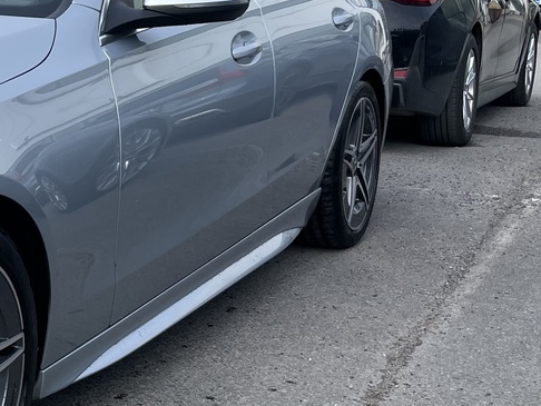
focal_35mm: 77
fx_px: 1204
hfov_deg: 22.6
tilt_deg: -9.5
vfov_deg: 19.1
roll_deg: -0.1
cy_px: 181
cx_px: -159
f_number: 1.6
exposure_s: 1/1770
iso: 32
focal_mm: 4.2
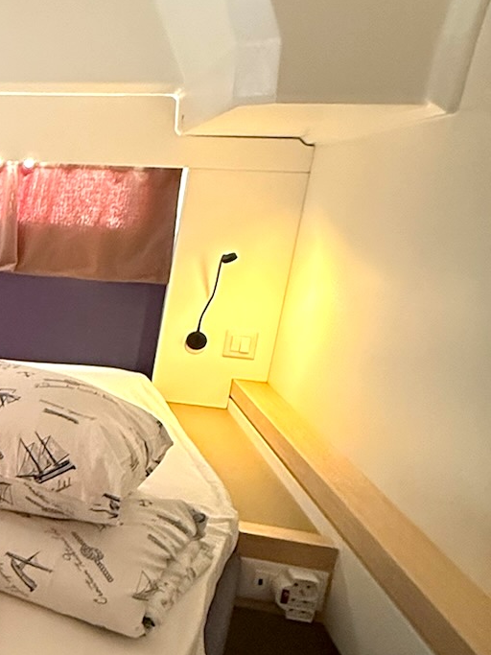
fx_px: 795
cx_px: -245
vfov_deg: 44.8
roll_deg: -2.2
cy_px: 357
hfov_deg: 25.7
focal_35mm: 42
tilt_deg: -12.8
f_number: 2.2
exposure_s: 1/54
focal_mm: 2.22
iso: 640
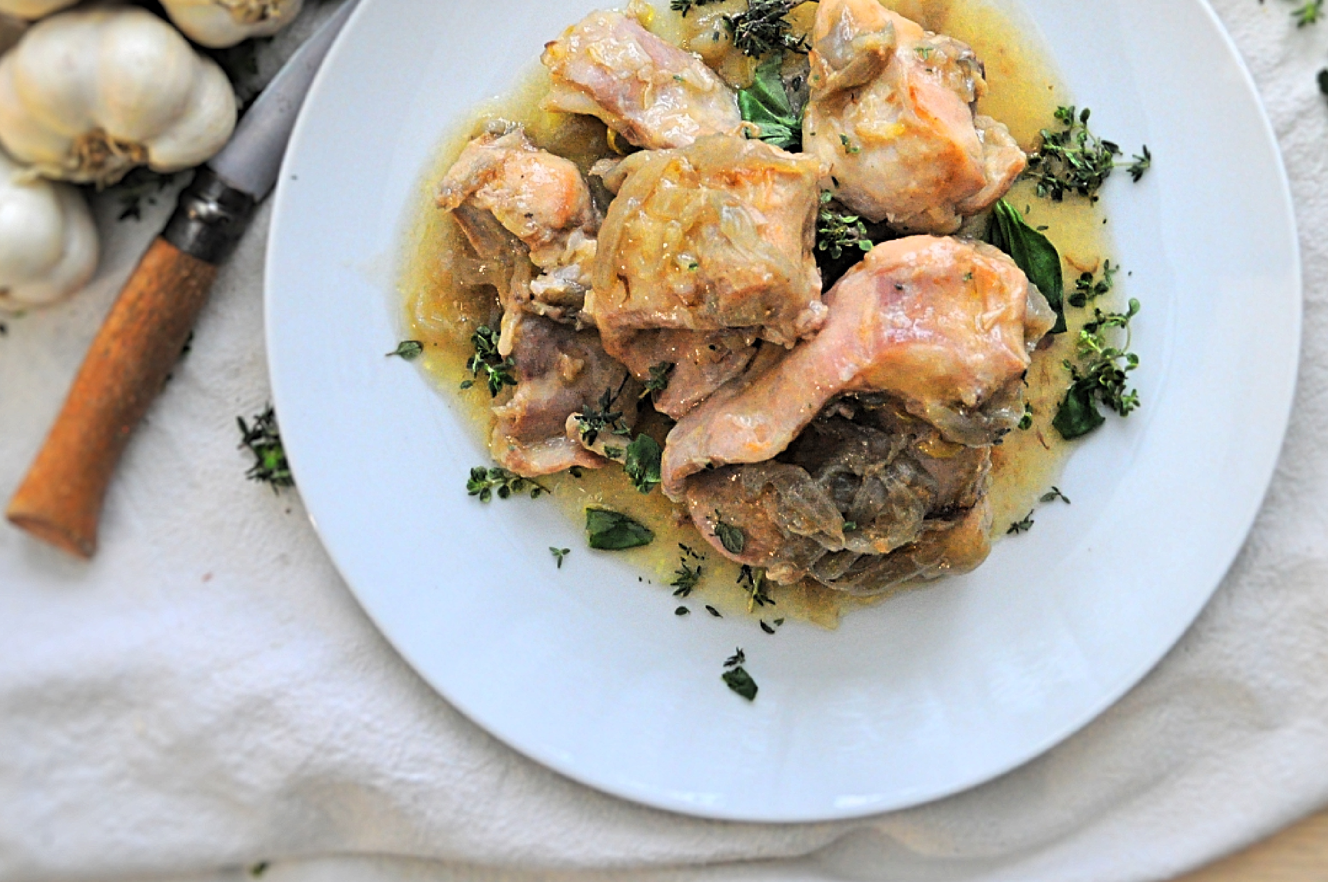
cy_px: 289
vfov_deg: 26.8
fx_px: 1842
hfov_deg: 39.5
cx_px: 770
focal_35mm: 50
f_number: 4
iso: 1600
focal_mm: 24
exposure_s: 1/20
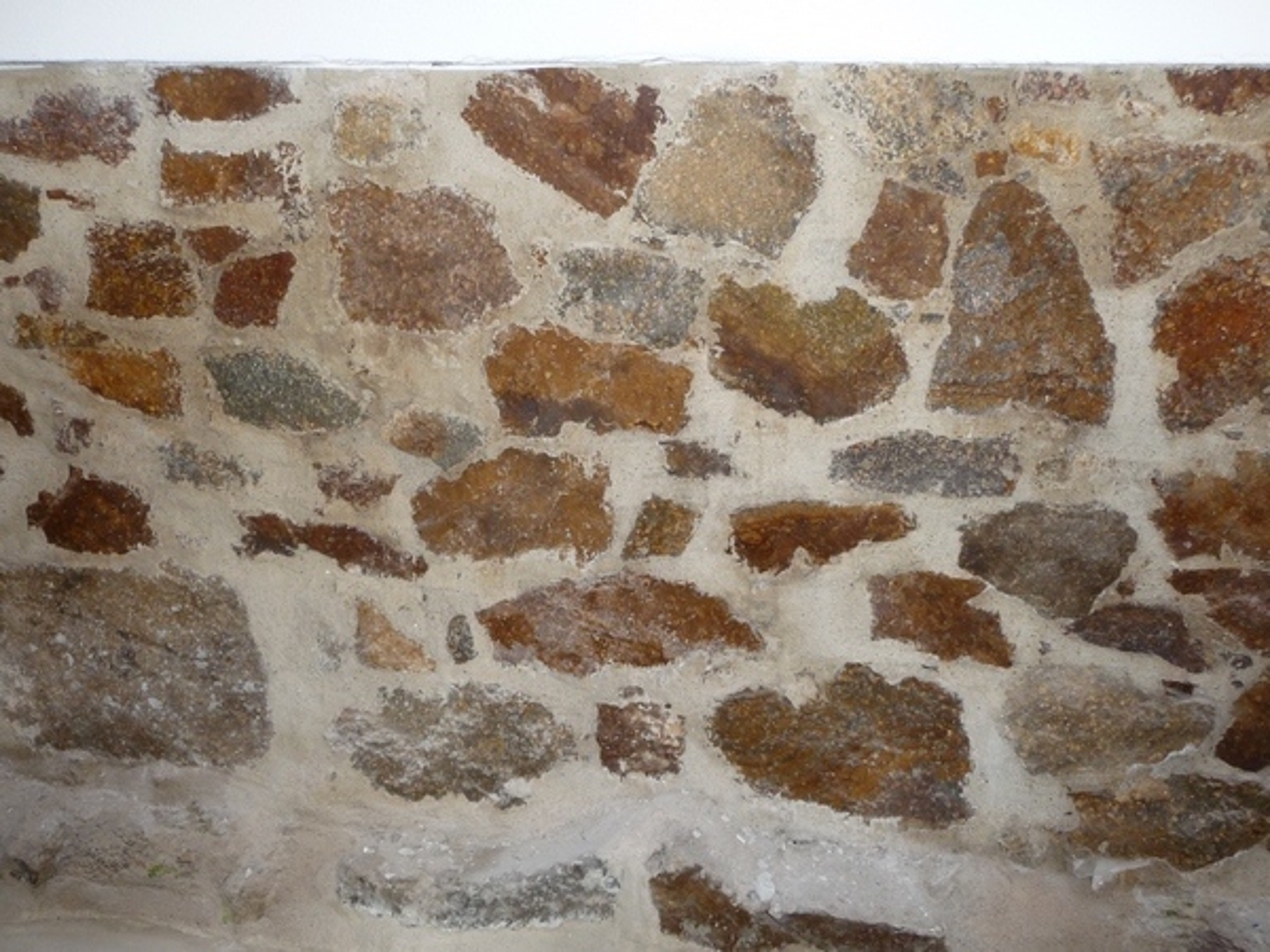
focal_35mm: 32
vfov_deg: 44.2
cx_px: 635
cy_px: 476
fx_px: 1174
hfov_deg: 56.8
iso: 200
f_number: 3.5
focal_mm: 5.3
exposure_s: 1/30
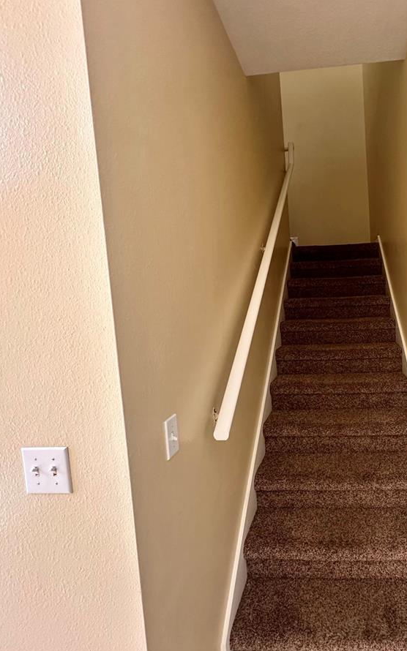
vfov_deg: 85.1
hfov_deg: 56.2
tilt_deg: -3.9
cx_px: 313
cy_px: 321
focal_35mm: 20
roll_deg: +1.5
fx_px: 355
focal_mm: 2.22
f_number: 2.2
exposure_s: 1/99
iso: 200
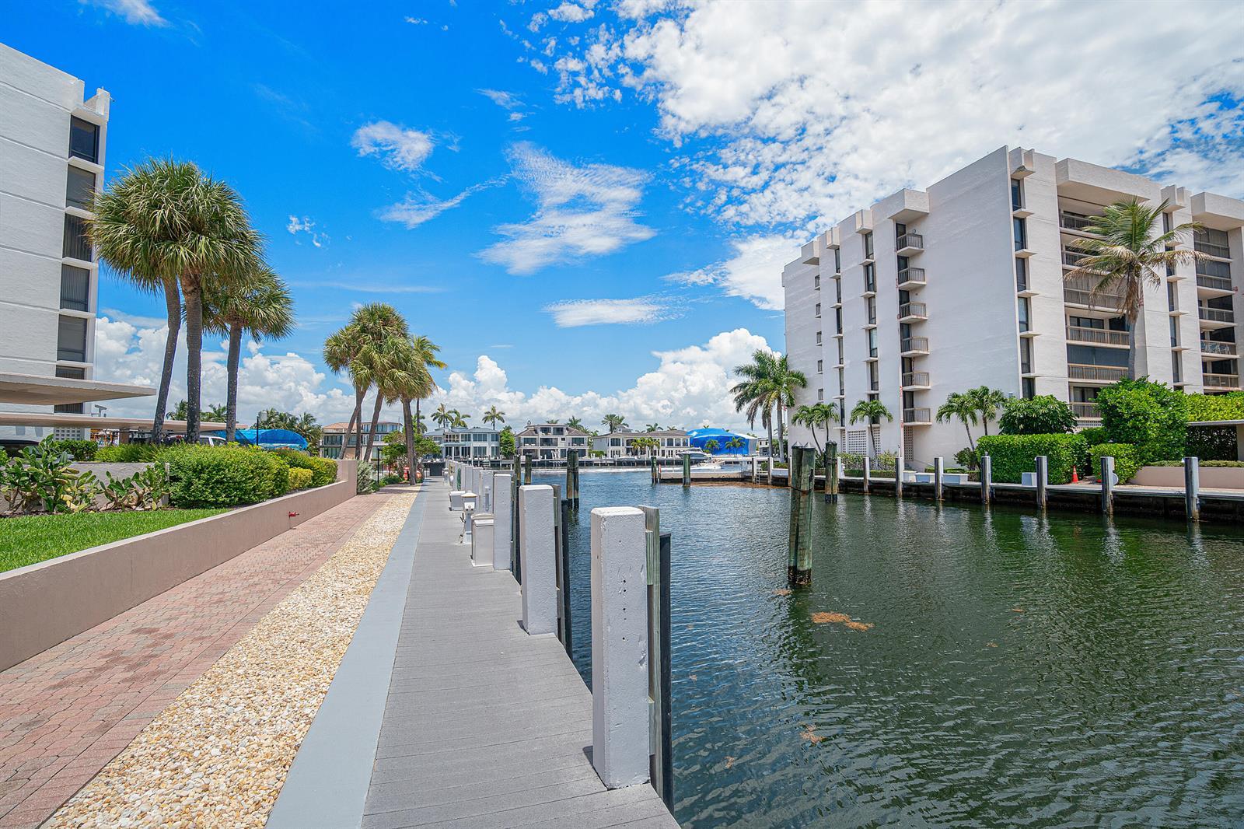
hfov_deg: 100.4
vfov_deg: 77.3
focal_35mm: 15
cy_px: 414
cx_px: 622
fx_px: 518
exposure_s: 1/500
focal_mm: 10
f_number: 8
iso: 160
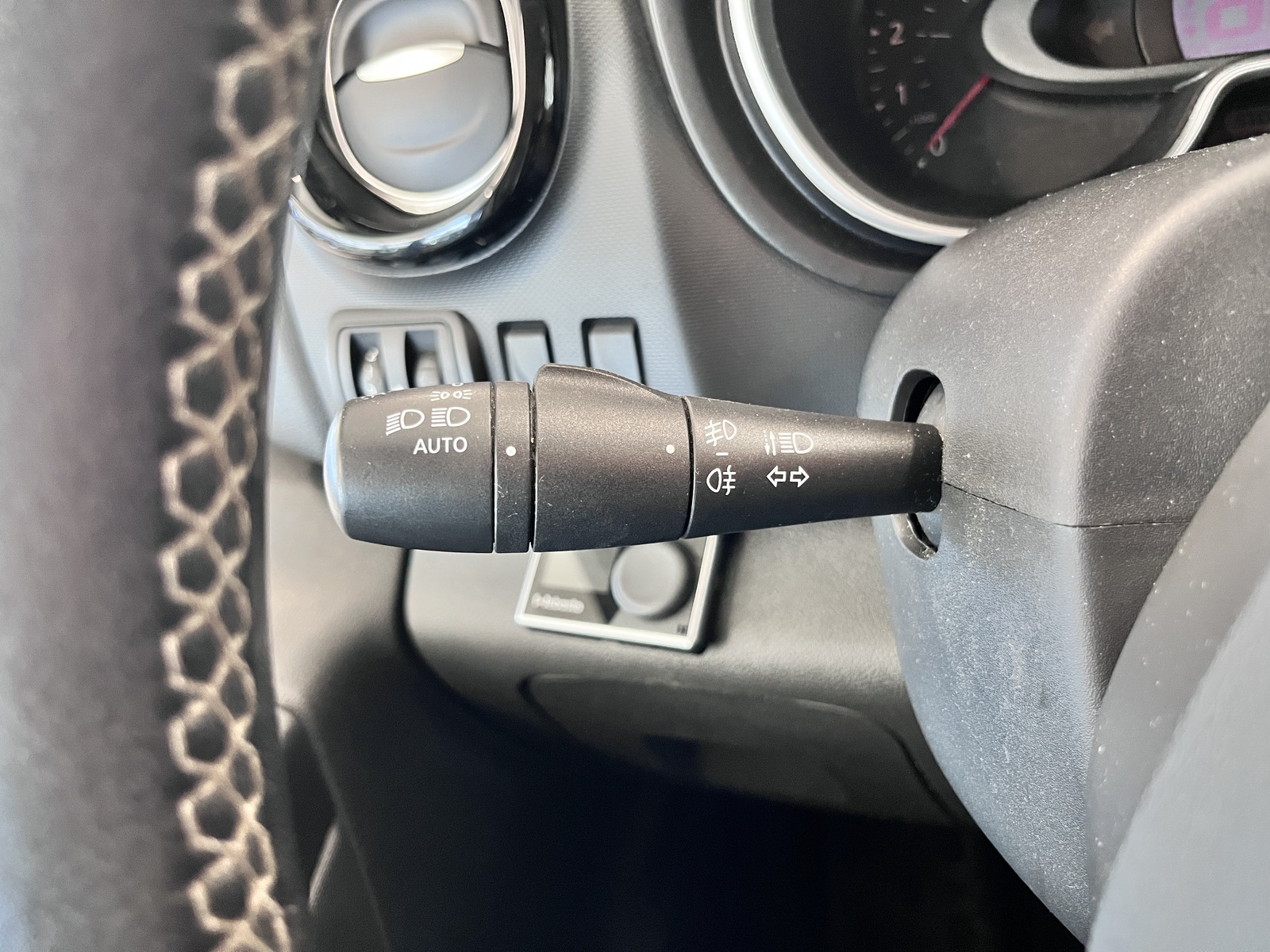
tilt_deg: -39.0
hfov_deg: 67.3
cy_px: 476
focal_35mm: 26
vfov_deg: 53.1
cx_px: 635
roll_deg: +23.1
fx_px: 954
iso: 400
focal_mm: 5.1
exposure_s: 1/50
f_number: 1.6
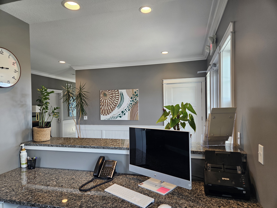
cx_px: 138
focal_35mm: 23
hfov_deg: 73.9
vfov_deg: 58.9
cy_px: 104
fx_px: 184
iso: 125
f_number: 1.8
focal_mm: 5.4
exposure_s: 1/120
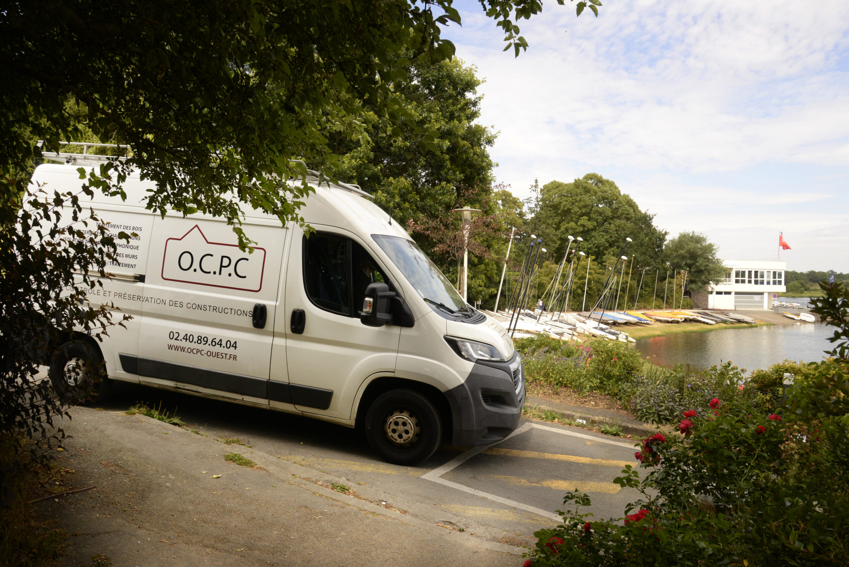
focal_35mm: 24
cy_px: 284
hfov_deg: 73.7
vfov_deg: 53.2
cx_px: 424
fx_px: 566
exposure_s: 1/250
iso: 640
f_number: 13
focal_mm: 24
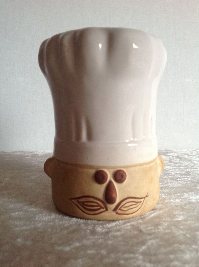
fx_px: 269
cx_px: 100
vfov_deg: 52.7
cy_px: 134
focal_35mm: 35
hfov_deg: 40.6
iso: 200
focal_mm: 4.28
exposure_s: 1/15
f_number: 2.4
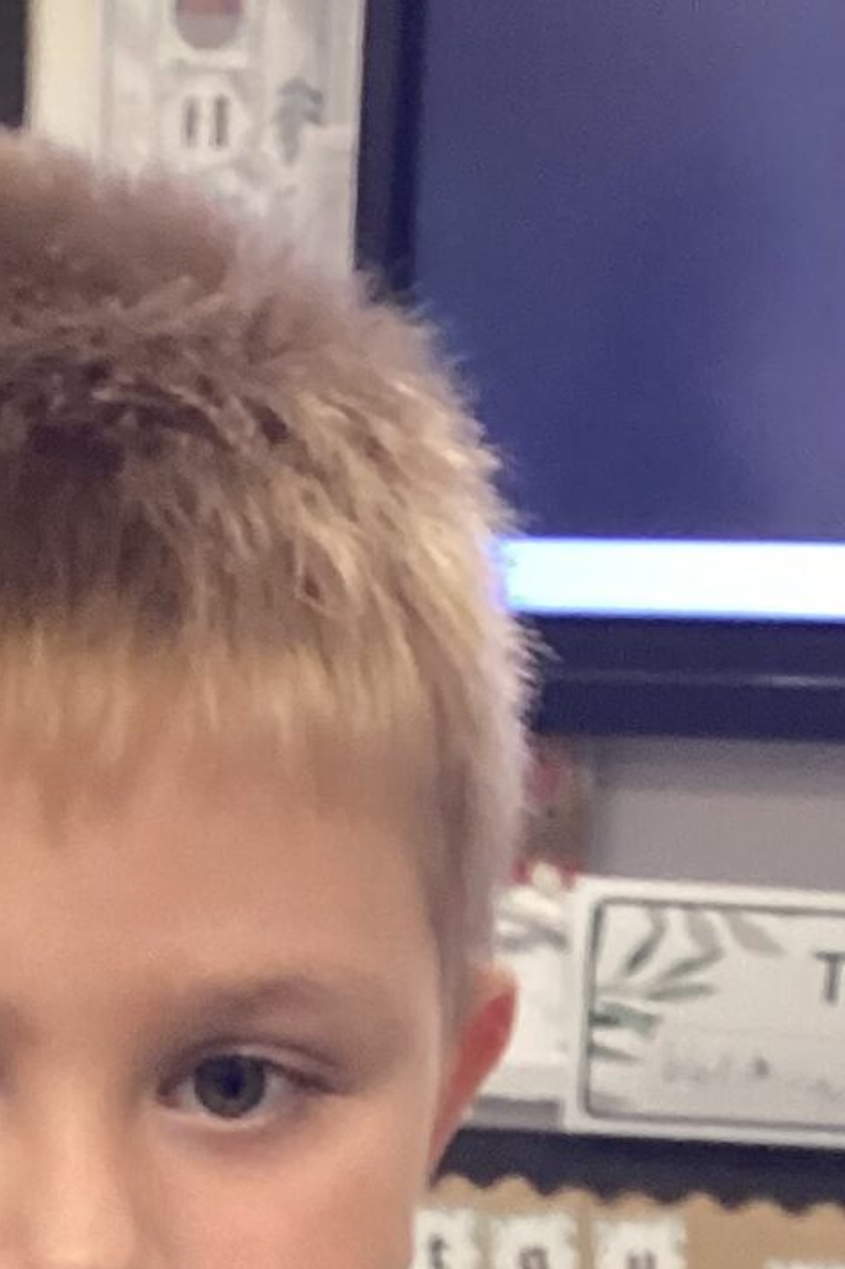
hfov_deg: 11.6
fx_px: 4088
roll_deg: -0.5
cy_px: 2272
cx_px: -96
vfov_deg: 15.3
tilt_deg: -24.3
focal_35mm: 116
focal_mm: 3.3
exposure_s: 1/50
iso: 250
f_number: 2.4
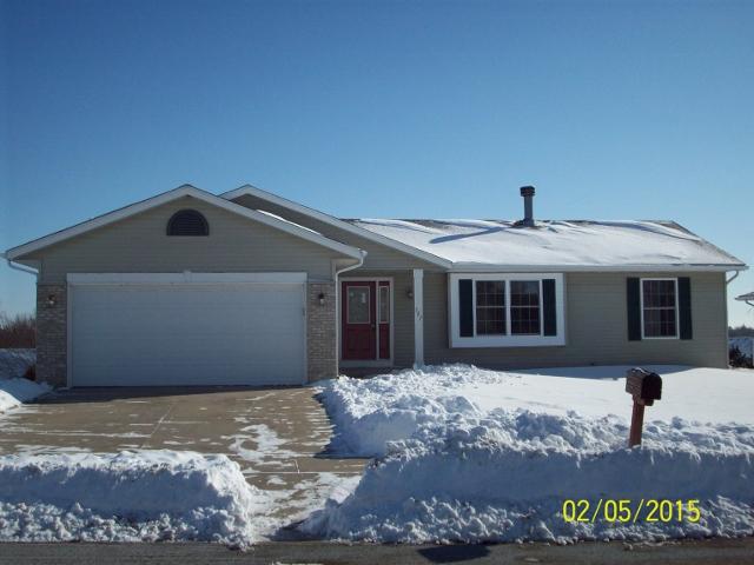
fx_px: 1002
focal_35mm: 46
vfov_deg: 31.5
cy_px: 282
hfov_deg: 41.2
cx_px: 377
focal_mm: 7.6
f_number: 6.3
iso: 80
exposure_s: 1/850
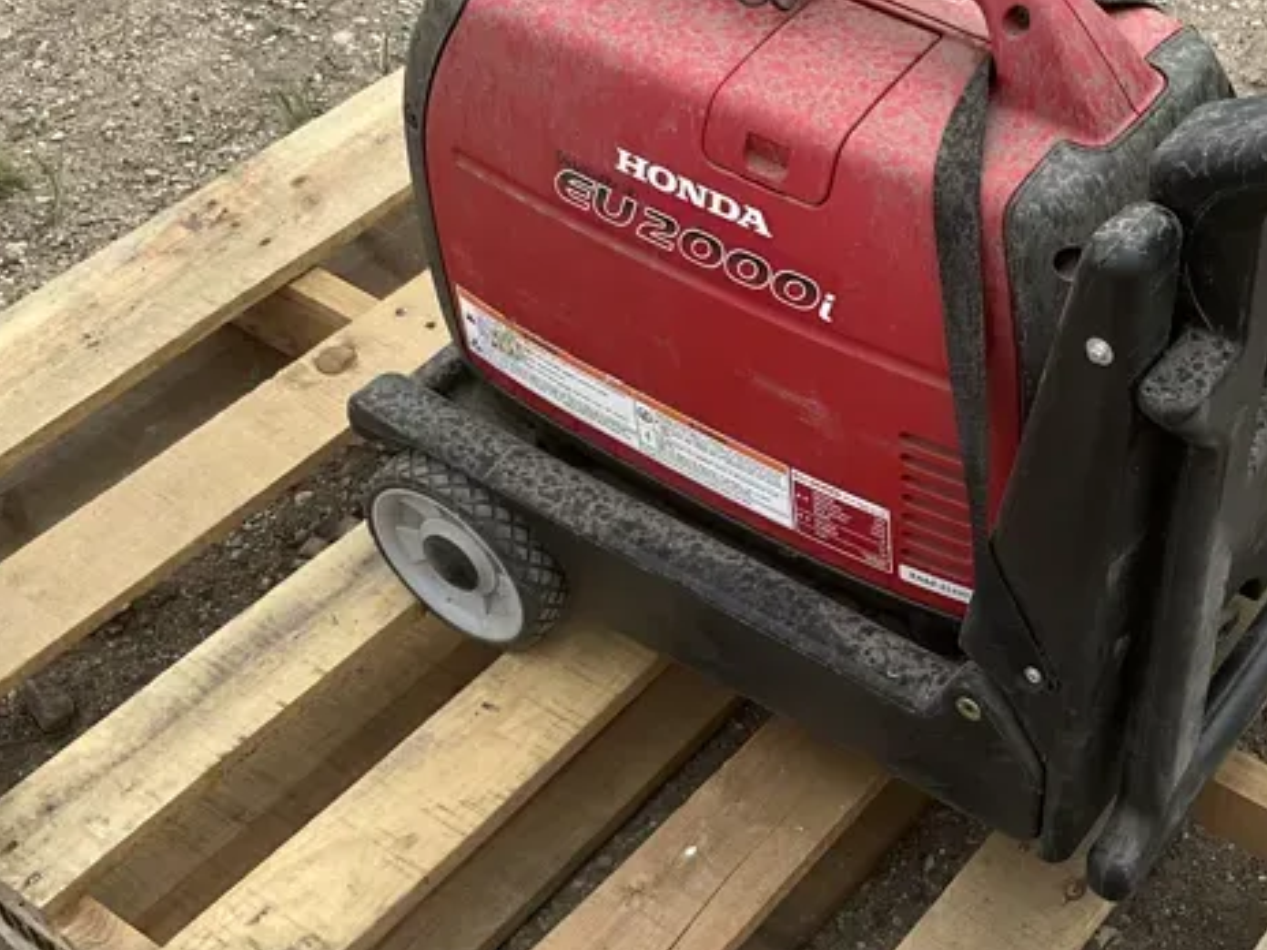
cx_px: 986
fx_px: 2196
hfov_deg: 31.5
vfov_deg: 24.4
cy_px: 369
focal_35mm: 60
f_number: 1.8
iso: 25
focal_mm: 3
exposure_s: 1/1451
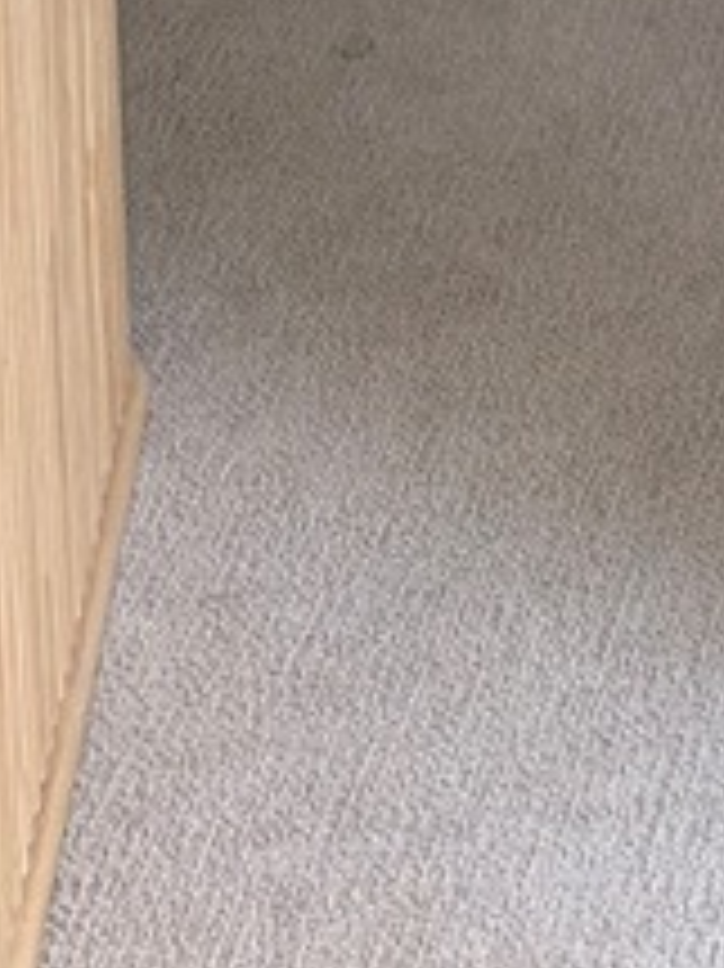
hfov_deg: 10.9
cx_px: 1569
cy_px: -1238
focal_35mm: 121
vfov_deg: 13.0
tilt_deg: -6.1
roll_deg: +0.3
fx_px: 3378
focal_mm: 5.96
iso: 50
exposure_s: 1/192
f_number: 1.6
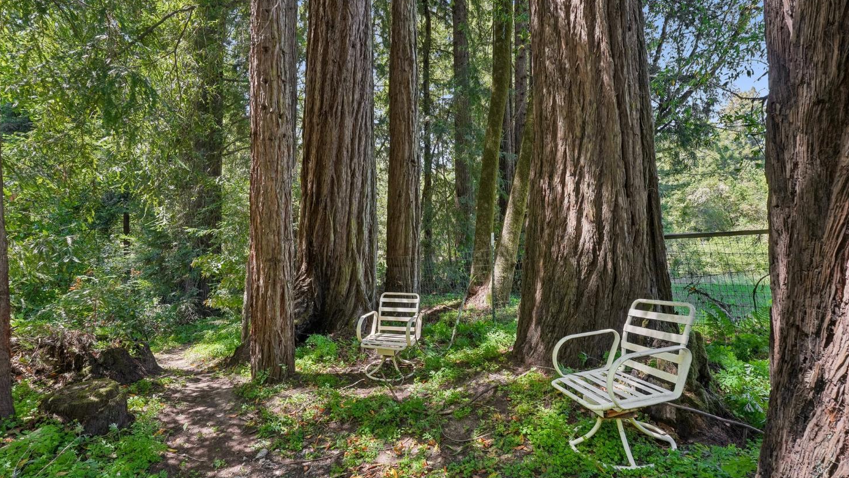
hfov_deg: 103.0
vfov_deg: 70.5
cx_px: 419
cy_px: 255
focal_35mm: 15
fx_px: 338
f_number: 8
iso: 640
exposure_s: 1/125
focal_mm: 14
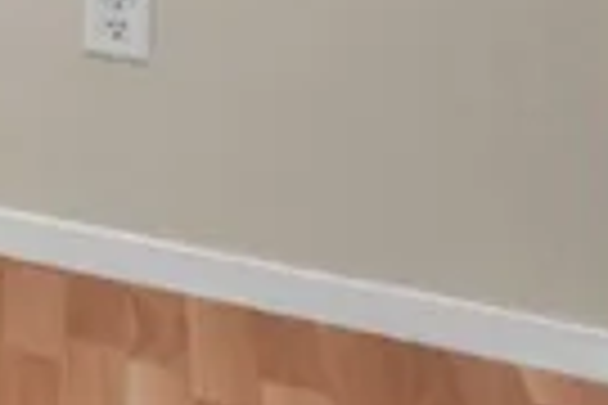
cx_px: -1275
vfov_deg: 9.1
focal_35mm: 129
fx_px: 2178
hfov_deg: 10.5
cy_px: -686
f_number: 8
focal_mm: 17
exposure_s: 1/5
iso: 400
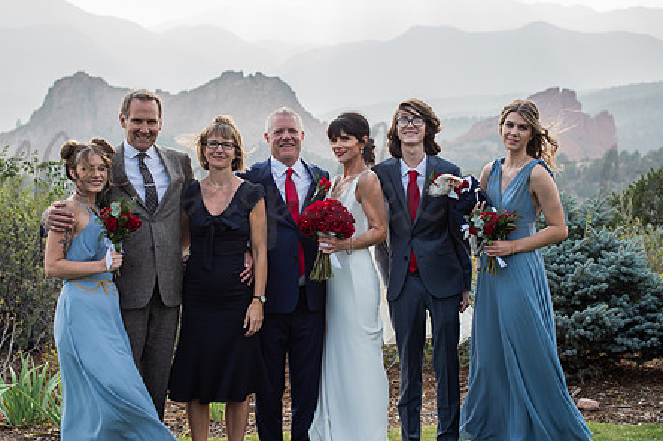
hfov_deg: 30.1
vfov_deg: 20.3
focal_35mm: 67
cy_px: 186
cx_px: 304
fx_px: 1233
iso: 160
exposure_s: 1/640
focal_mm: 50
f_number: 4
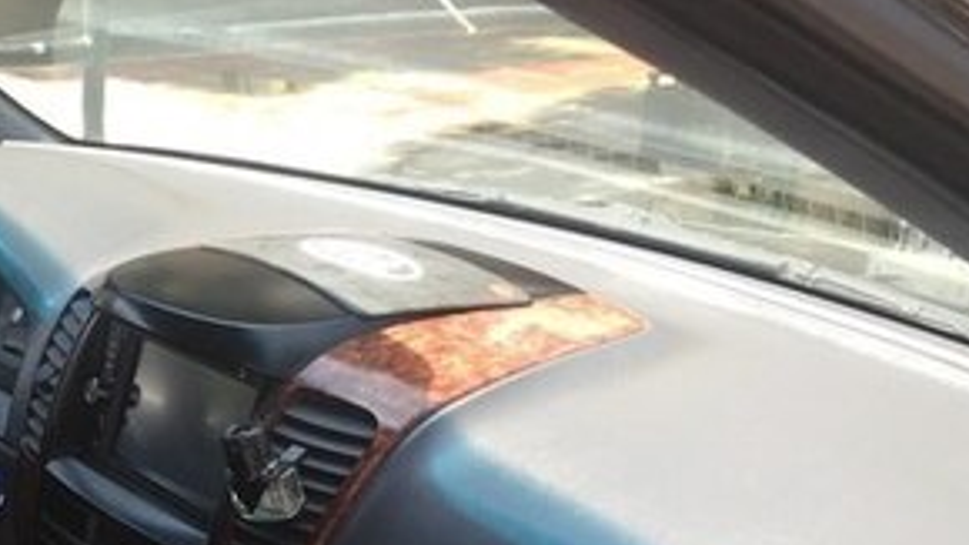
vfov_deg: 15.9
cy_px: 707
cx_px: -33
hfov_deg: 27.4
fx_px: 1850
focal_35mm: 72
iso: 25
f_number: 2.2
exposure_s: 1/115
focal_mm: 4.15
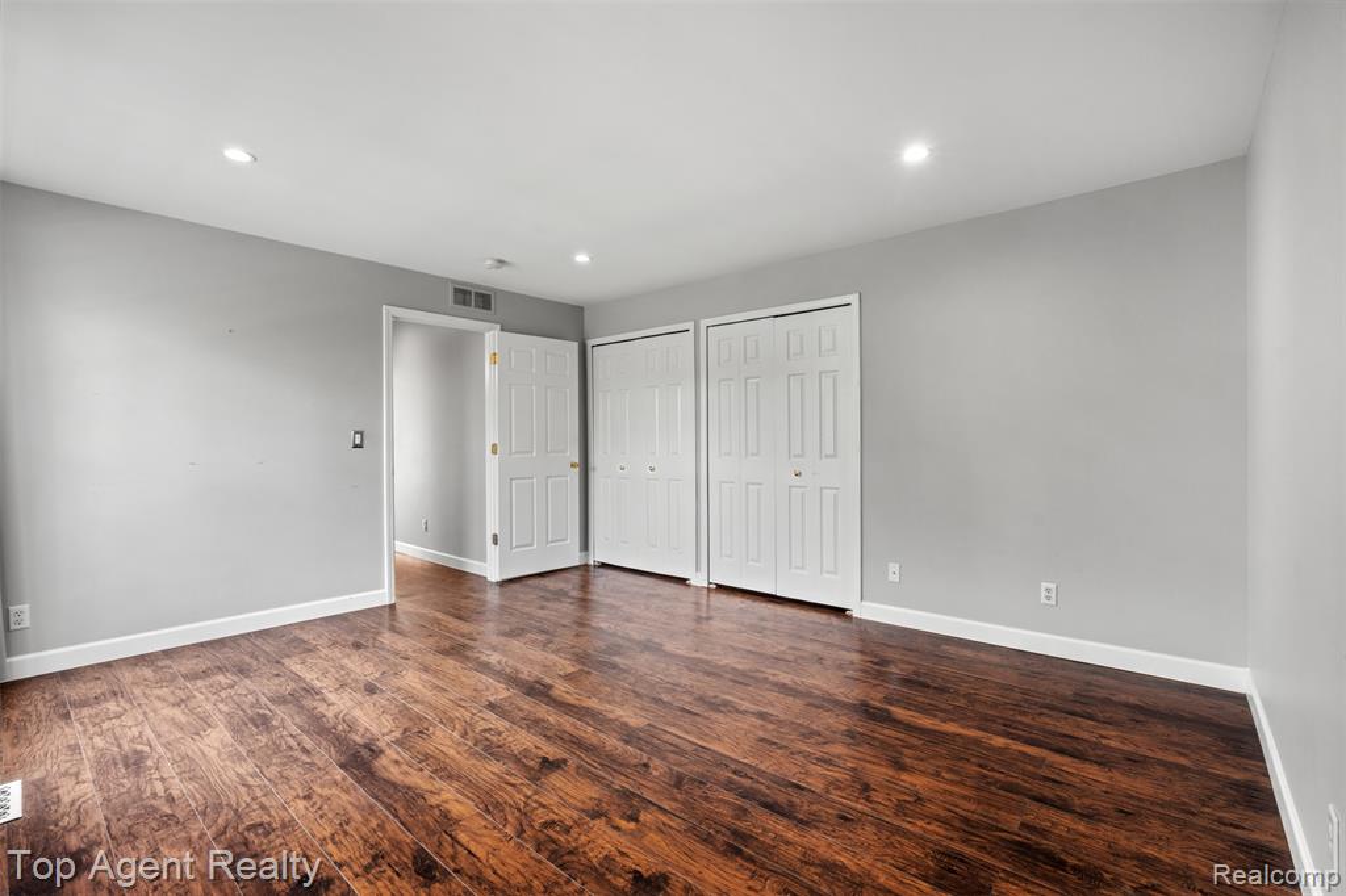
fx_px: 598
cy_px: 448
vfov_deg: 73.7
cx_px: 673
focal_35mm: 16
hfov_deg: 96.8
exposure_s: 1/3
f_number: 9
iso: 200
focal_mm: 16
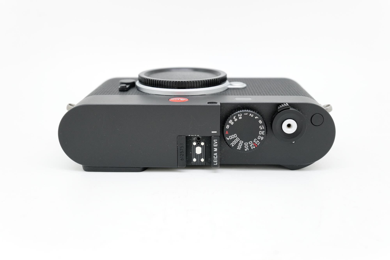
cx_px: 195
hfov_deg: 45.4
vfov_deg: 31.2
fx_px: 466
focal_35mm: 43
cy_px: 130
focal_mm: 43
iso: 800
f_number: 9
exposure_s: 1/60
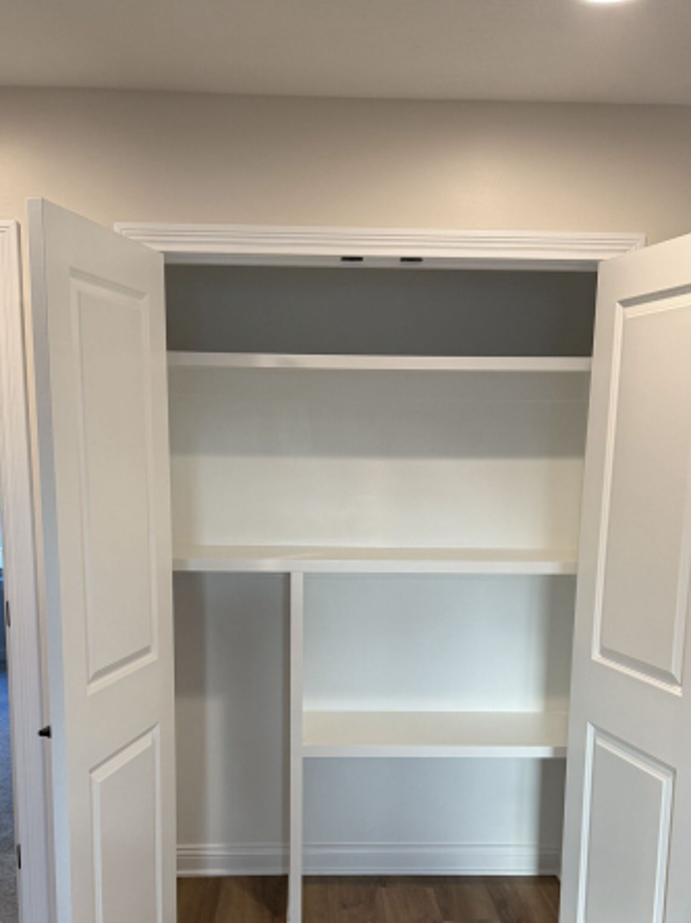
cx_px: 338
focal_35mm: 36
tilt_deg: -9.6
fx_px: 960
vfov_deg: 50.5
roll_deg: -1.4
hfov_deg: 39.6
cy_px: 613
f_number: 1.78
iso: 160
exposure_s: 1/120
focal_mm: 6.76
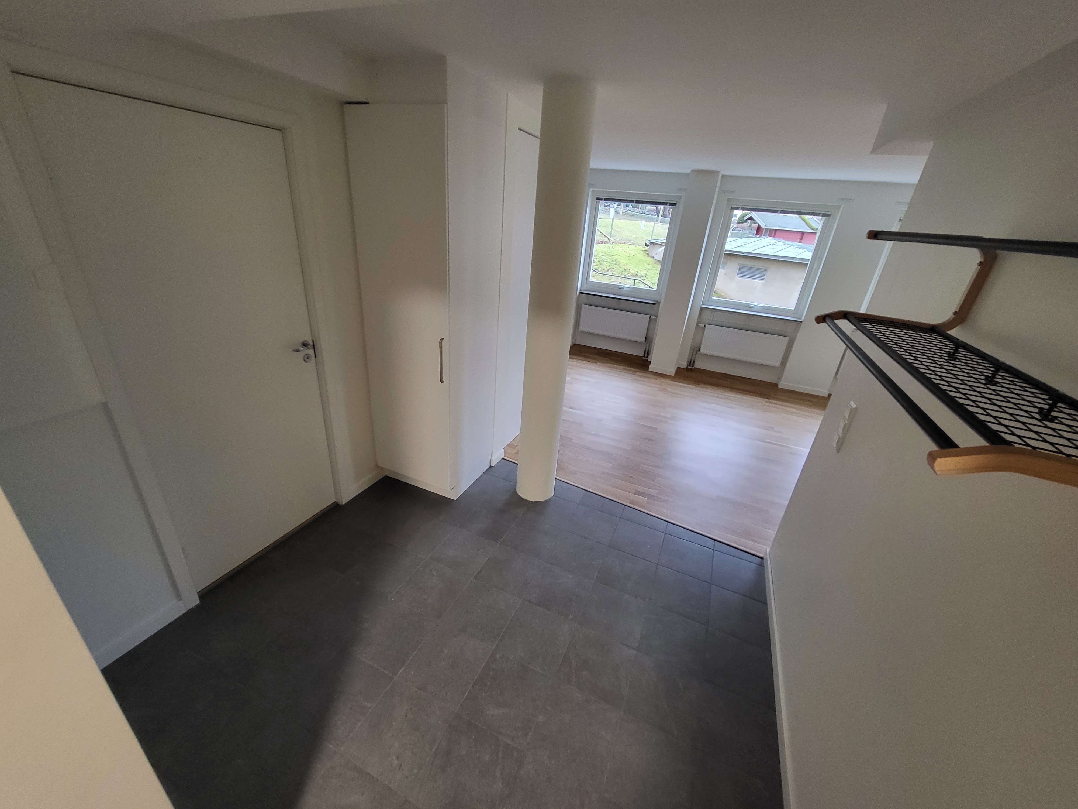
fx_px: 405
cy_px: 404
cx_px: 539
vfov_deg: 89.9
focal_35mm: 13
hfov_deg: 106.2
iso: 400
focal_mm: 1.74
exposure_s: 1/33
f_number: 2.2
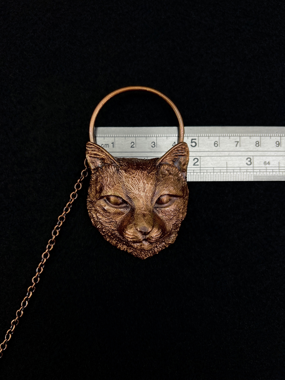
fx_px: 285
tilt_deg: -87.4
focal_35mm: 26
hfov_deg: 53.1
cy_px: 190
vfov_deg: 67.3
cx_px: 142
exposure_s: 1/100
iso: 100
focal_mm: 5.7
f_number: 1.5
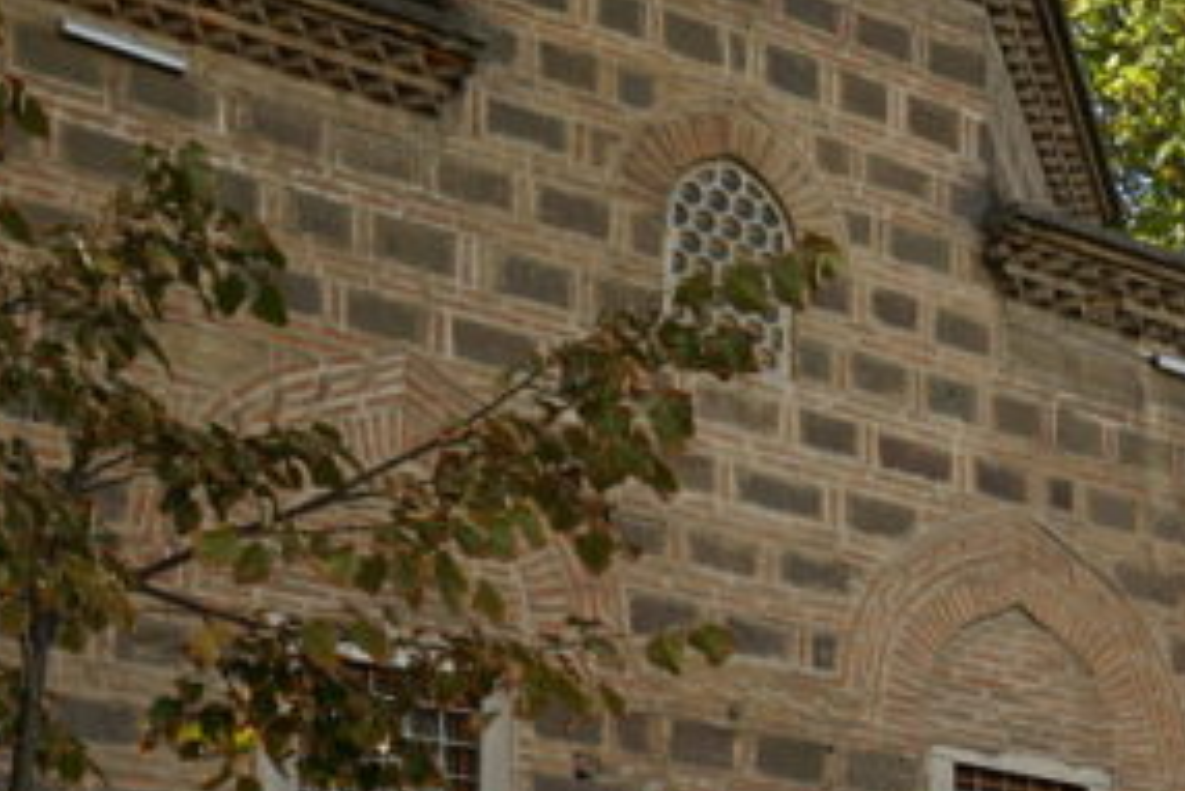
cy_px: 942
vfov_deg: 15.4
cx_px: 1131
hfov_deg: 22.9
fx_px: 2832
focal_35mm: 86
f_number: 8
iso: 100
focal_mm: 24
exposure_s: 1/100
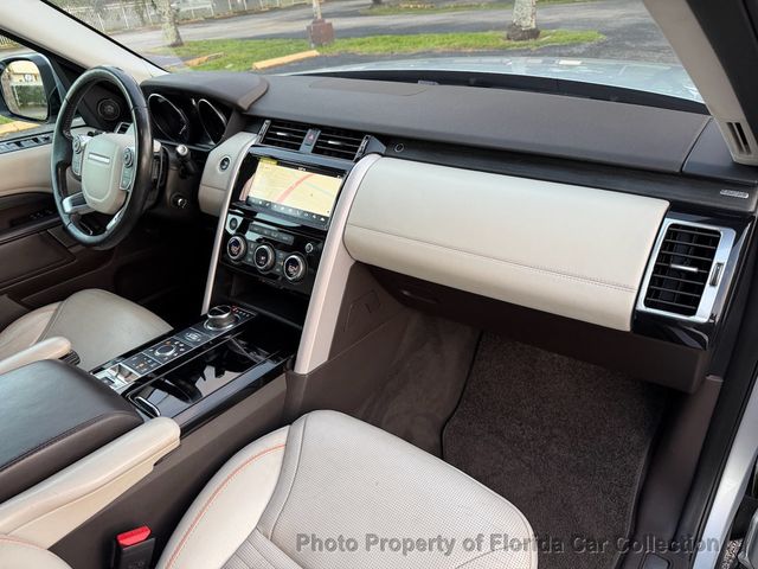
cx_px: 379
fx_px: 526
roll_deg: +6.4
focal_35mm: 24
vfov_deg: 56.8
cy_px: 284
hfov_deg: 71.6
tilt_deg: -29.1
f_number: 1.78
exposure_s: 1/98
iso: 200
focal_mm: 6.76
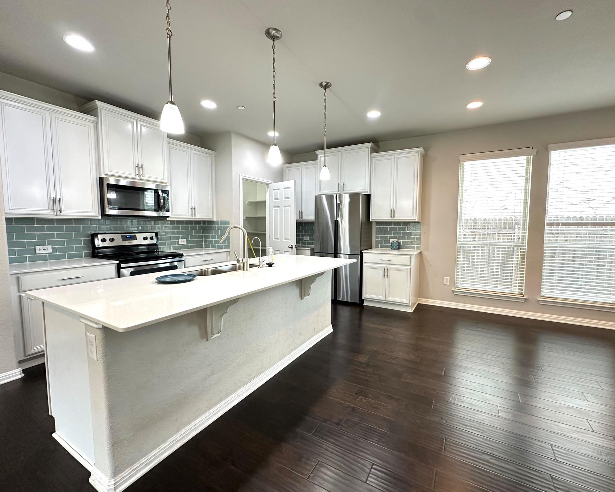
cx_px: 322
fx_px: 273
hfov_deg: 96.7
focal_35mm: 15
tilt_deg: -3.9
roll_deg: -0.3
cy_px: 246
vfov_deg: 84.0
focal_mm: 2.22
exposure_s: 1/60
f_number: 2.2
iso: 200
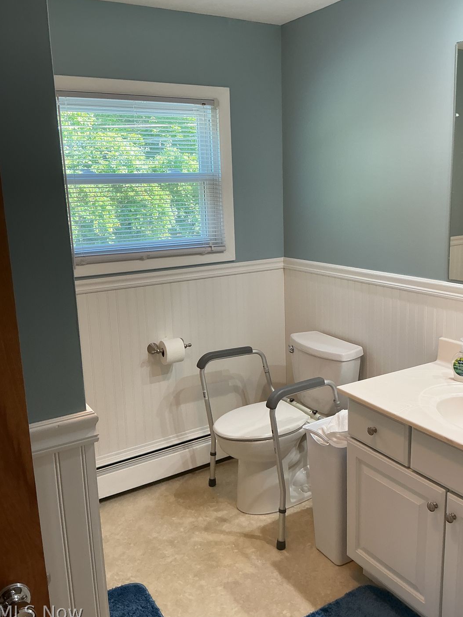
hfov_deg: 45.4
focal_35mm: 31
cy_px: 298
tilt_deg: -11.5
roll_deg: +1.8
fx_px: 553
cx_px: 240
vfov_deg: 58.3
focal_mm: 3
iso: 50
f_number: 1.8
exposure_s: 1/60
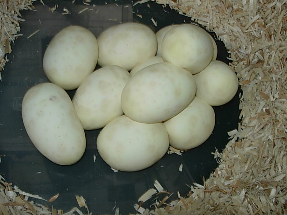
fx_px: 315
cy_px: 108
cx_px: 144
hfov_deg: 49.0
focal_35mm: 38
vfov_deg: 37.7
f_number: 4.8
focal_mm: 7.8
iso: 79
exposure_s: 1/32
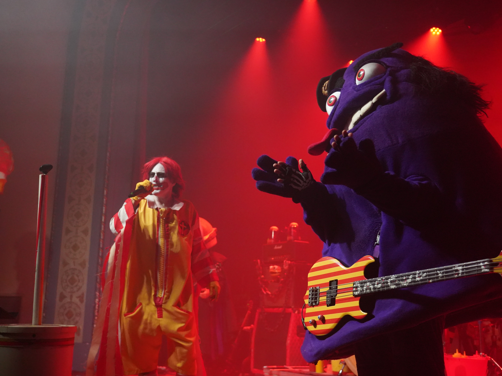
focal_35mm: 43
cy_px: 187
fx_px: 624
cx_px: 222
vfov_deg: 33.6
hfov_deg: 43.8
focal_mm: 39
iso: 10000
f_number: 4
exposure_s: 1/160
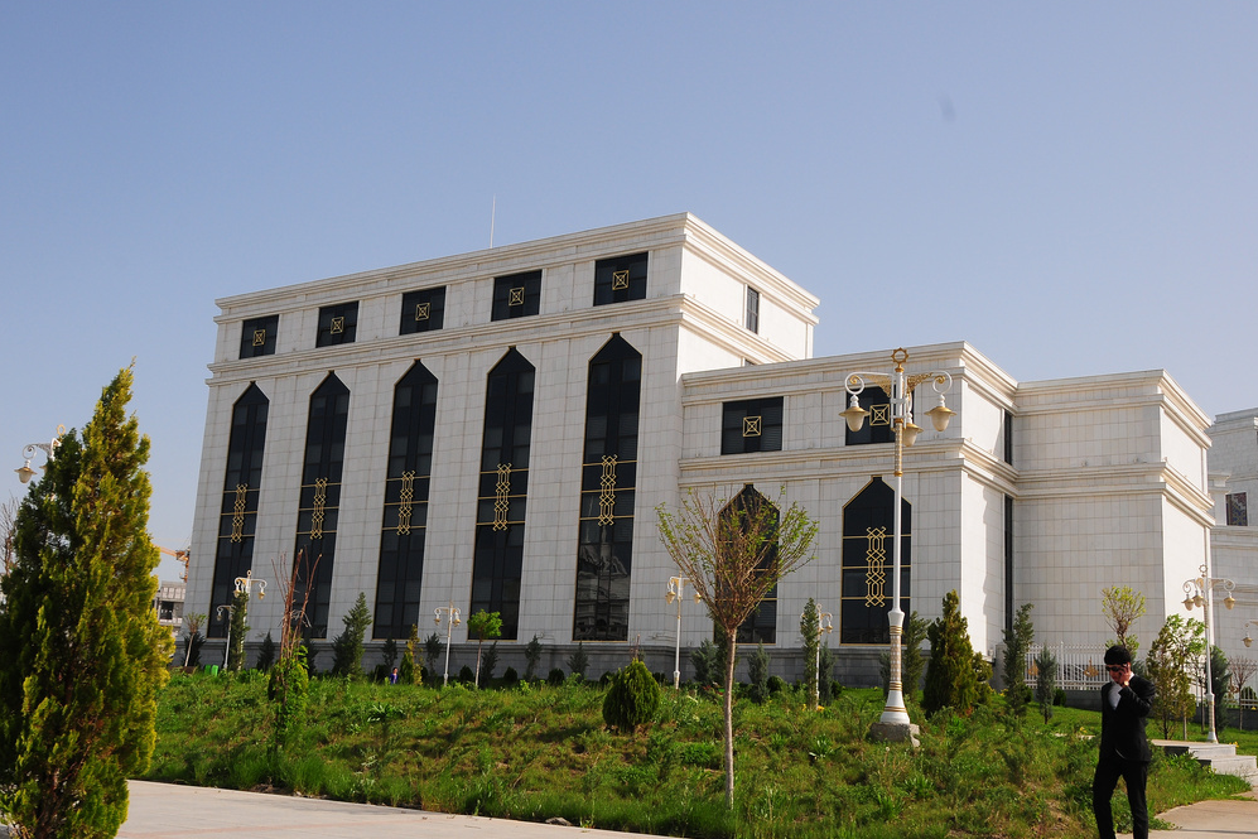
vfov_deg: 33.4
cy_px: 420
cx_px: 645
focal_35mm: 40
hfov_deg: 48.4
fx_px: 1398
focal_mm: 26
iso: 250
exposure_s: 1/500
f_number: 11
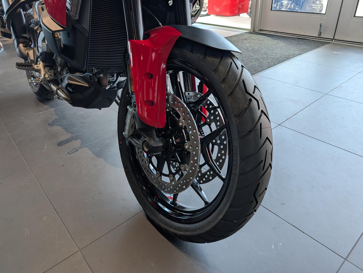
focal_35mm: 24
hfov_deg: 71.5
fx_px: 252
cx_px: 182
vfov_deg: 56.9
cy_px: 136
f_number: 1.68
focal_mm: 6.9
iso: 111
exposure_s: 1/120
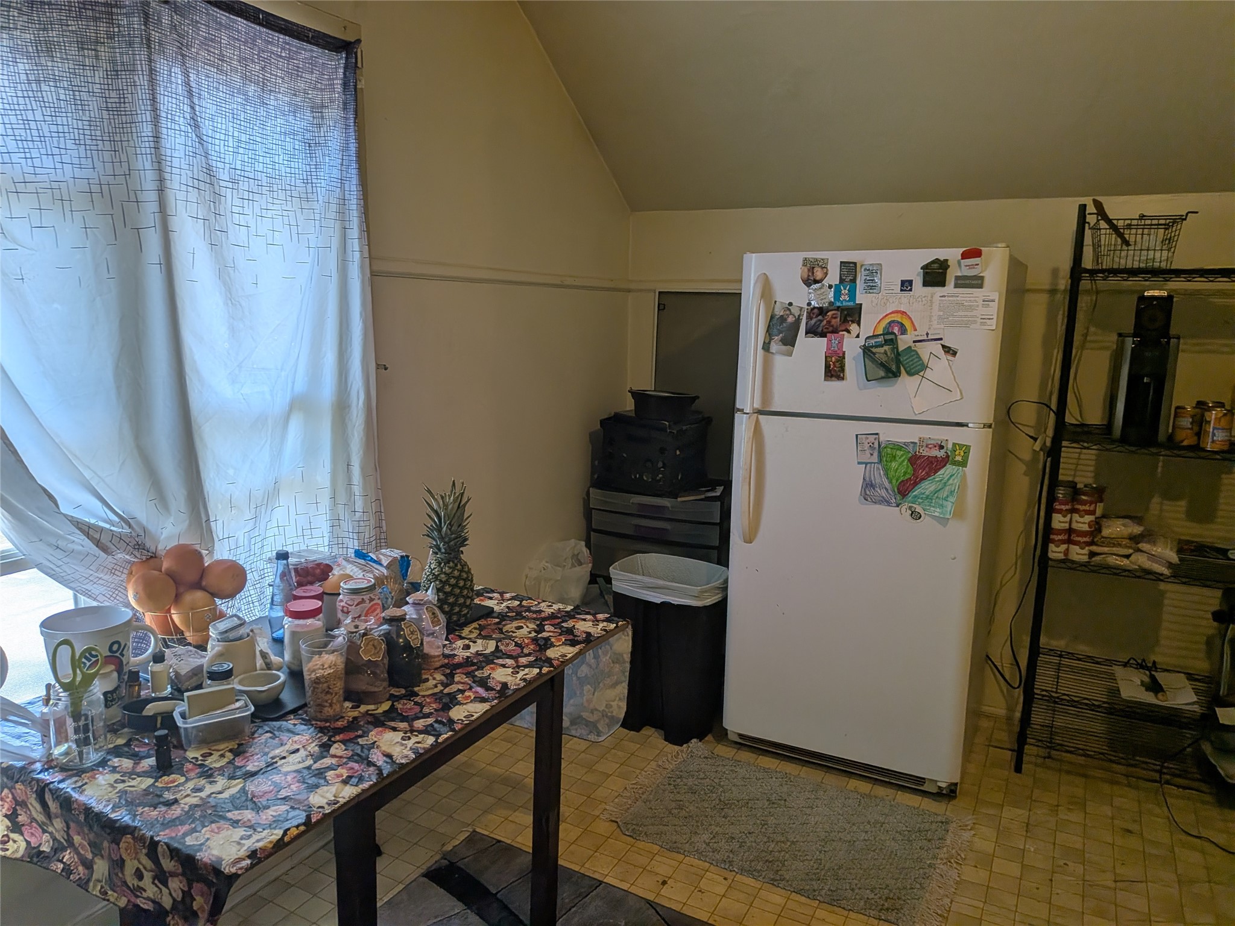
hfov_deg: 71.6
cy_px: 463
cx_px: 618
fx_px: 856
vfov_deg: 56.8
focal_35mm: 24
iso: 53
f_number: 1.7
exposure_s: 1/120
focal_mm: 4.53
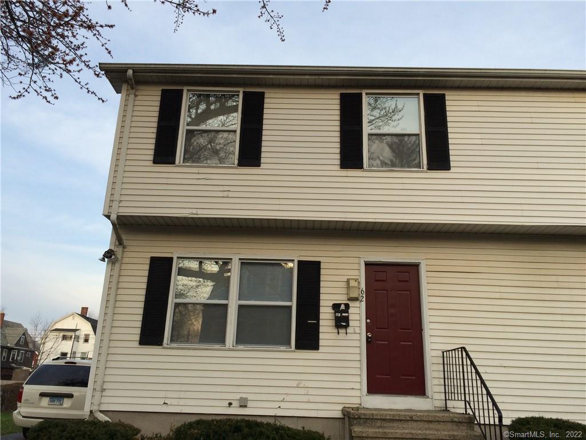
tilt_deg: +18.1
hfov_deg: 61.7
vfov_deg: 48.2
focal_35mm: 29
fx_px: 491
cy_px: 220
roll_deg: -1.6
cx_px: 293
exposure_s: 1/477
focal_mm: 4.15
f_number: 2.2
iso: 32
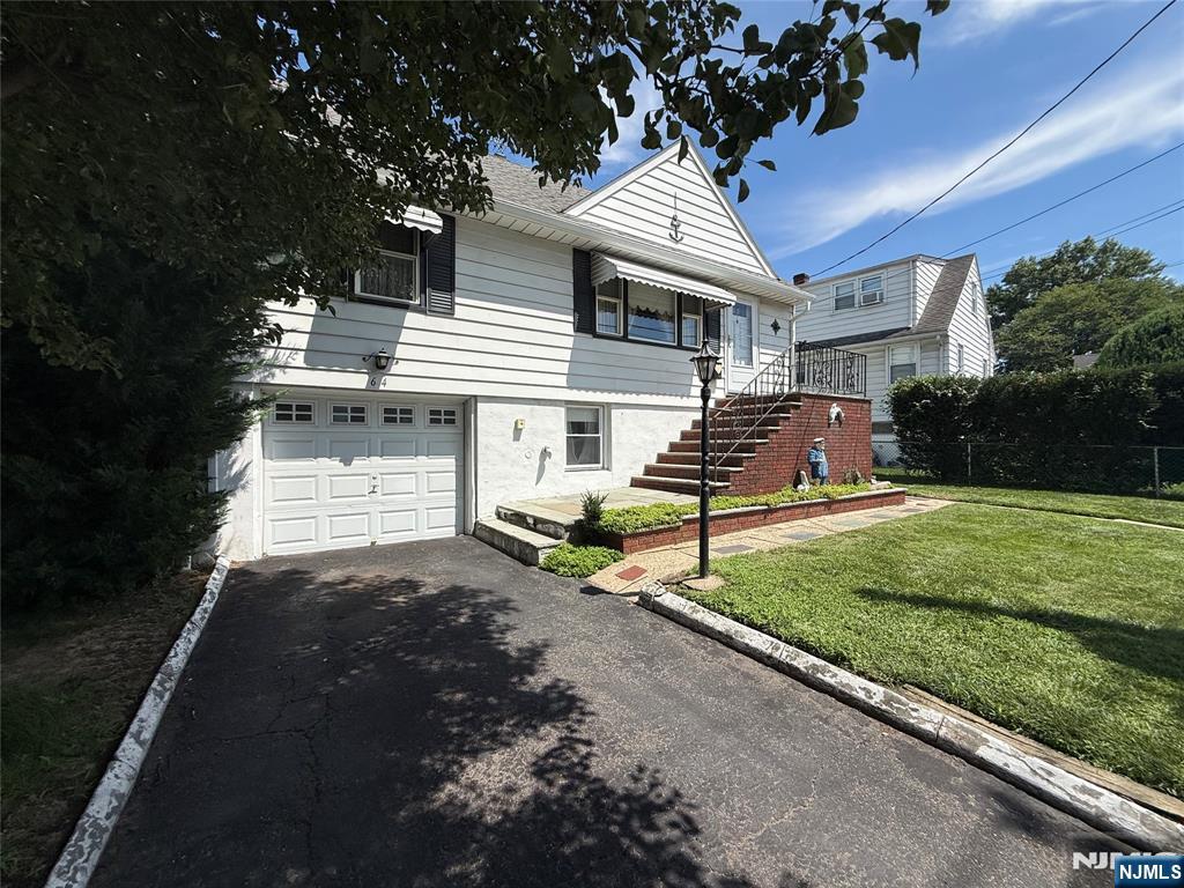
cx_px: 592
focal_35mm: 14
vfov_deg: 85.7
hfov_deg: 102.1
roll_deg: +0.3
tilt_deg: +0.3
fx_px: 479
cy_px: 444
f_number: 2.2
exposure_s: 1/2976
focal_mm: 2.22
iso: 50
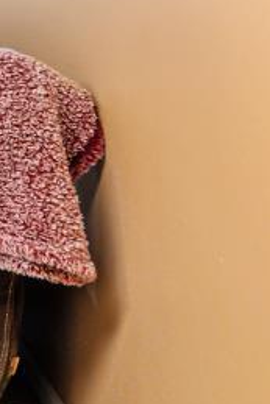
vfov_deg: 21.9
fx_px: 910
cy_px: -154
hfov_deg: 7.9
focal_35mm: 81
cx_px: -840
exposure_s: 1/15
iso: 160
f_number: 10
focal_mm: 14
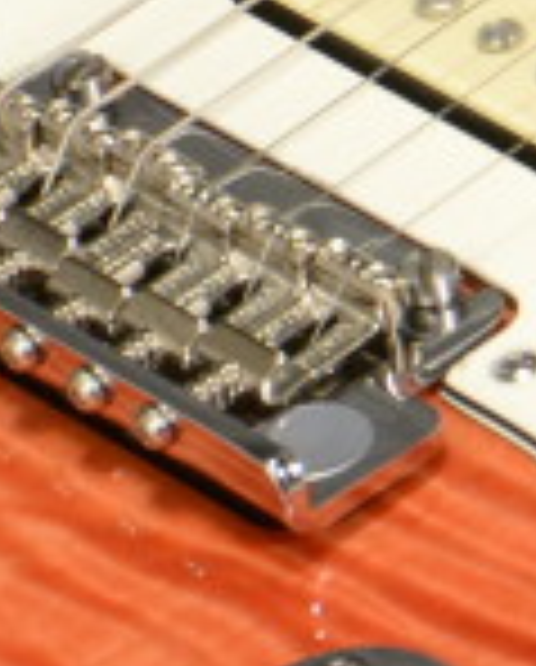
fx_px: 17297
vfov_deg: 2.2
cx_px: 766
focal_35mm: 875
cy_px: 9
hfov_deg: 1.8
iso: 400
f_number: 10
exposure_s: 1/6
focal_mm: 90
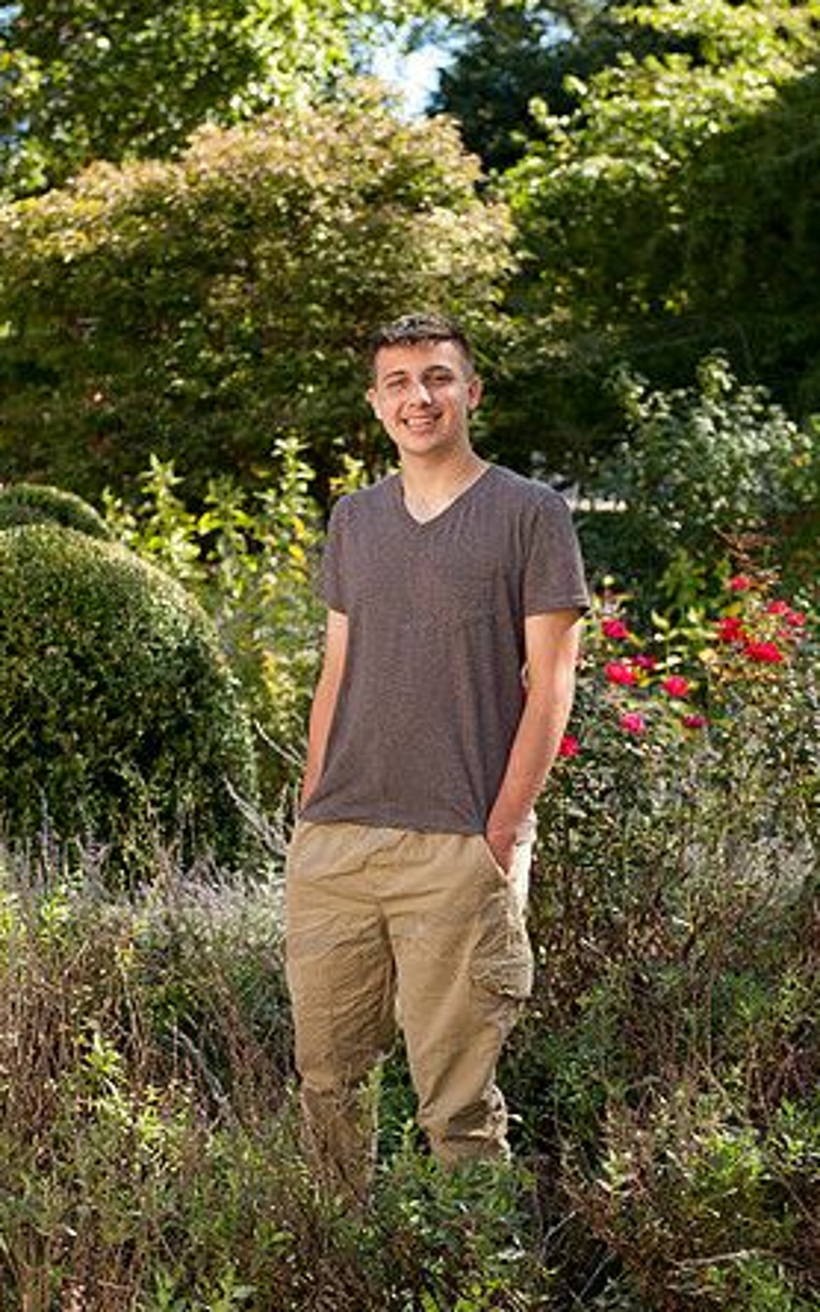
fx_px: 2575
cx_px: 420
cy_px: 657
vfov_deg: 28.6
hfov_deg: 18.1
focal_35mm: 72
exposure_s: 1/250
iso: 160
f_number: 5.6
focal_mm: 70
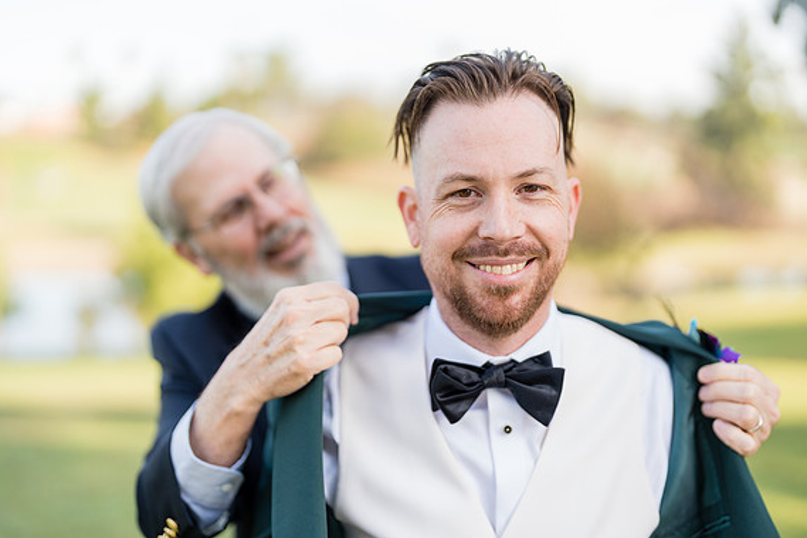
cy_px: 265
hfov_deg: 38.9
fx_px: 1143
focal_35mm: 51
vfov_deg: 26.5
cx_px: 410
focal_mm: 50
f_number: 1.2
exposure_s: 1/1600
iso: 125
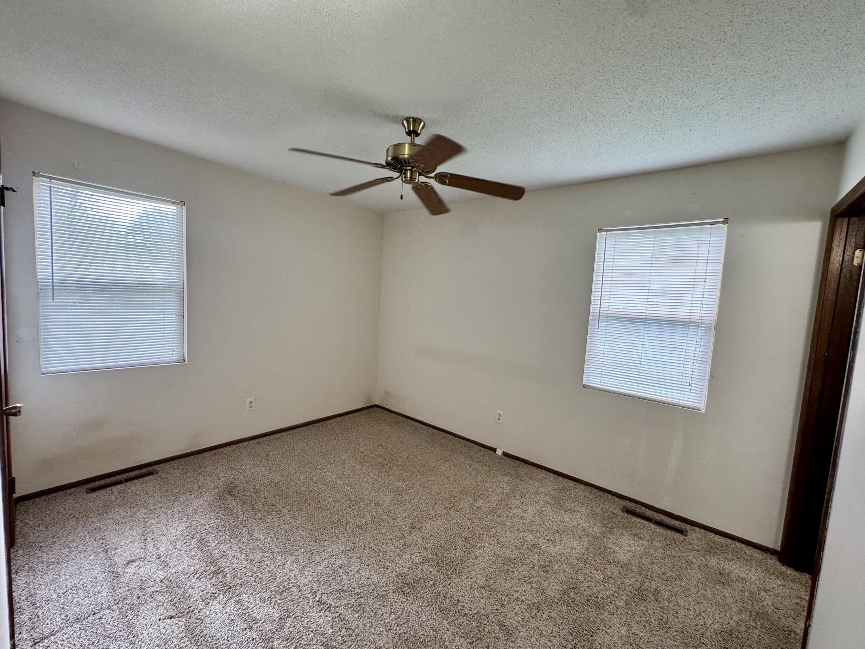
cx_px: 432
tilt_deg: -5.4
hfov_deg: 102.1
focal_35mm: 14
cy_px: 324
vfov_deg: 85.7
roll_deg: -3.6
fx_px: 350
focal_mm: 2.22
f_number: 2.2
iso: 160
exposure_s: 1/60
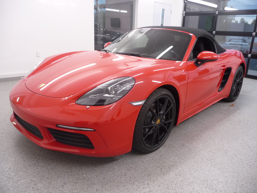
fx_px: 208
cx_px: 128
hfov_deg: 63.4
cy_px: 96
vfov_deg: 49.7
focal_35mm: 28
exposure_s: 1/30
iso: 200
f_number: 3.3
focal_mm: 4.7
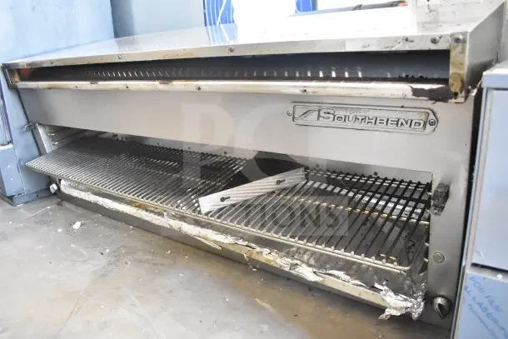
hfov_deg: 67.4
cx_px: 254
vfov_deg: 48.0
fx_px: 381
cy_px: 170
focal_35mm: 27
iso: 6400
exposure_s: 1/60
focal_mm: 18
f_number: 4
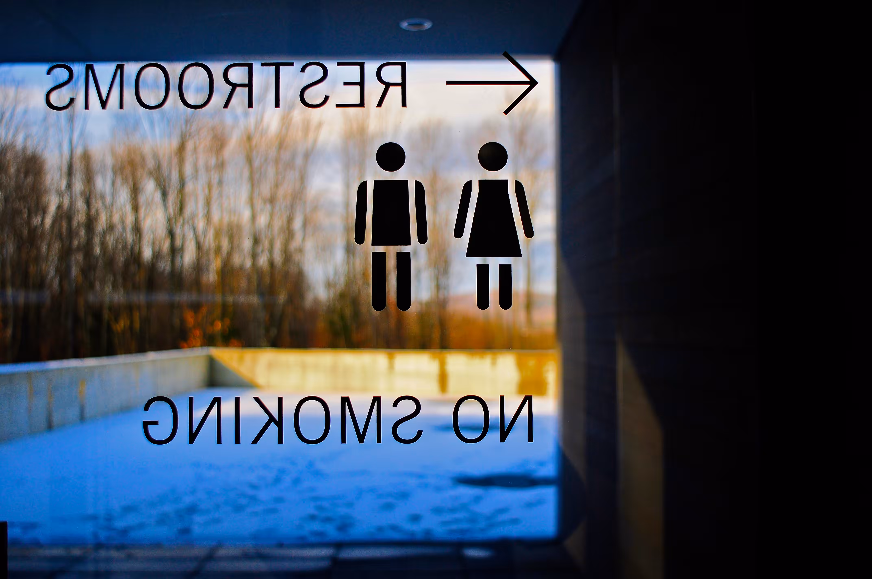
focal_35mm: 42
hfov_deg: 46.4
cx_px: 436
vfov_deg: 31.8
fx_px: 1016
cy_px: 290
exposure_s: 1/2000
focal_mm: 28
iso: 250
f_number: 3.5
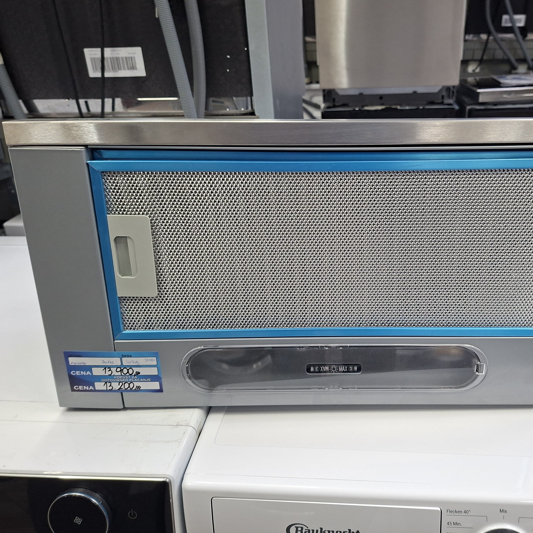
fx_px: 488
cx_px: 319
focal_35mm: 28
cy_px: 260
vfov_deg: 57.3
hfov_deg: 56.9
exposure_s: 1/100
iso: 320
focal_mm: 5.54
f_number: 1.8
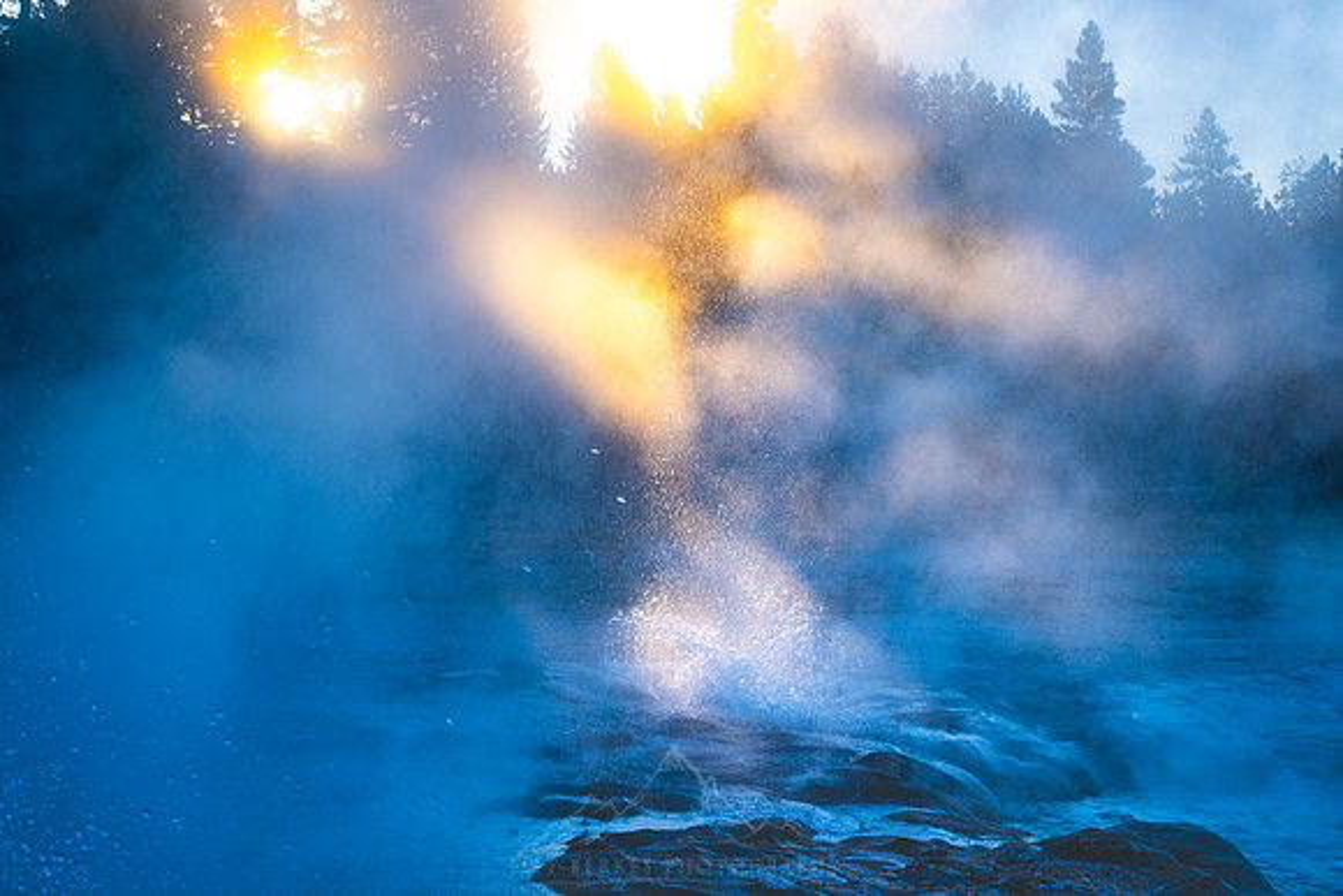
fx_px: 1751
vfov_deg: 28.7
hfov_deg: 42.0
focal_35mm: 47
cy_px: 448
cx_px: 672
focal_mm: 46
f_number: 6.3
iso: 200
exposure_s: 1/160
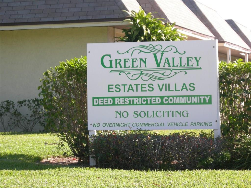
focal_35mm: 126
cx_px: 126
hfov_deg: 15.6
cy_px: 94
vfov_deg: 11.8
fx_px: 914
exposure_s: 1/120
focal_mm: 26.3
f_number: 5.2
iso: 64
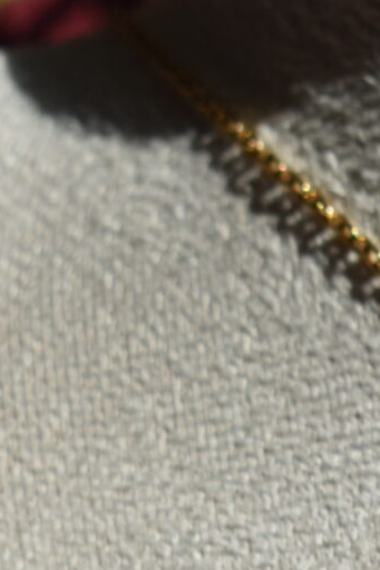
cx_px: 892
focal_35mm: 270
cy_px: 1012
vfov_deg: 7.4
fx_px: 4278
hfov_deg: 5.0
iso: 100
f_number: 8
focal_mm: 36
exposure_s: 1/500
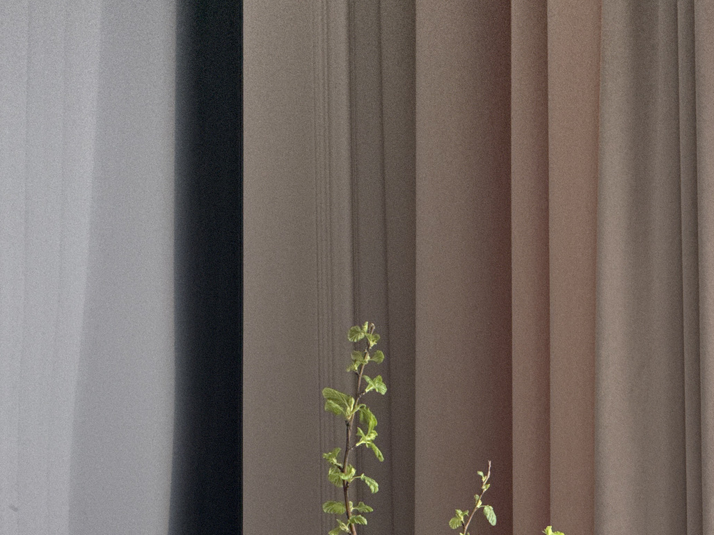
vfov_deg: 6.3
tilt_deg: +5.6
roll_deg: +1.5
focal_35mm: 234
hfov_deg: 8.5
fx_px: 4825
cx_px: 484
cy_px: 417
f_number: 2.8
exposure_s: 1/99
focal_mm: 15.66
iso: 200
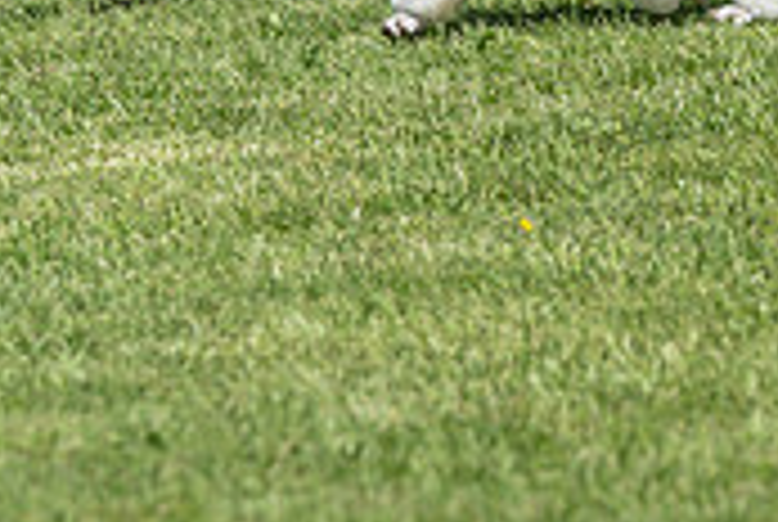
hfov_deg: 4.5
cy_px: -317
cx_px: 652
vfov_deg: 3.0
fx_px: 9785
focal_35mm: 452
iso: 200
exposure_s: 1/1000
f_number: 5
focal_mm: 135
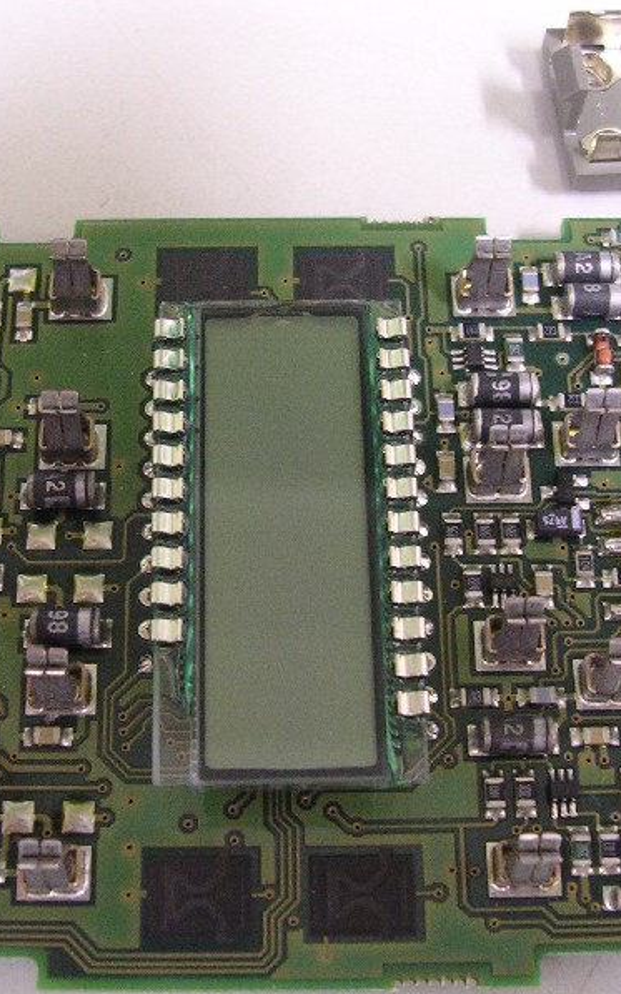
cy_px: 496
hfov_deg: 23.9
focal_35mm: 54
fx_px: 1463
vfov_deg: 37.5
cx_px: 248
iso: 254
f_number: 2.8
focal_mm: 5.8
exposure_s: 1/3.6
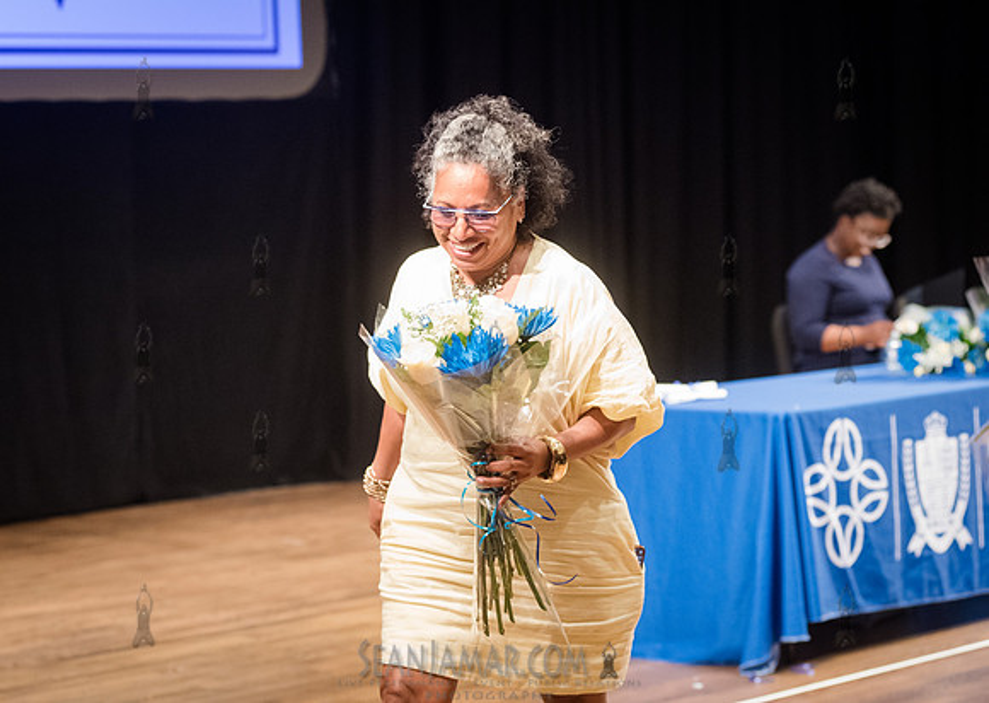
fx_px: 3213
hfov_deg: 17.5
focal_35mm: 115
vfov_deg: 12.5
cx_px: 438
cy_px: 317
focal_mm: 100
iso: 5000
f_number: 4
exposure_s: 1/200
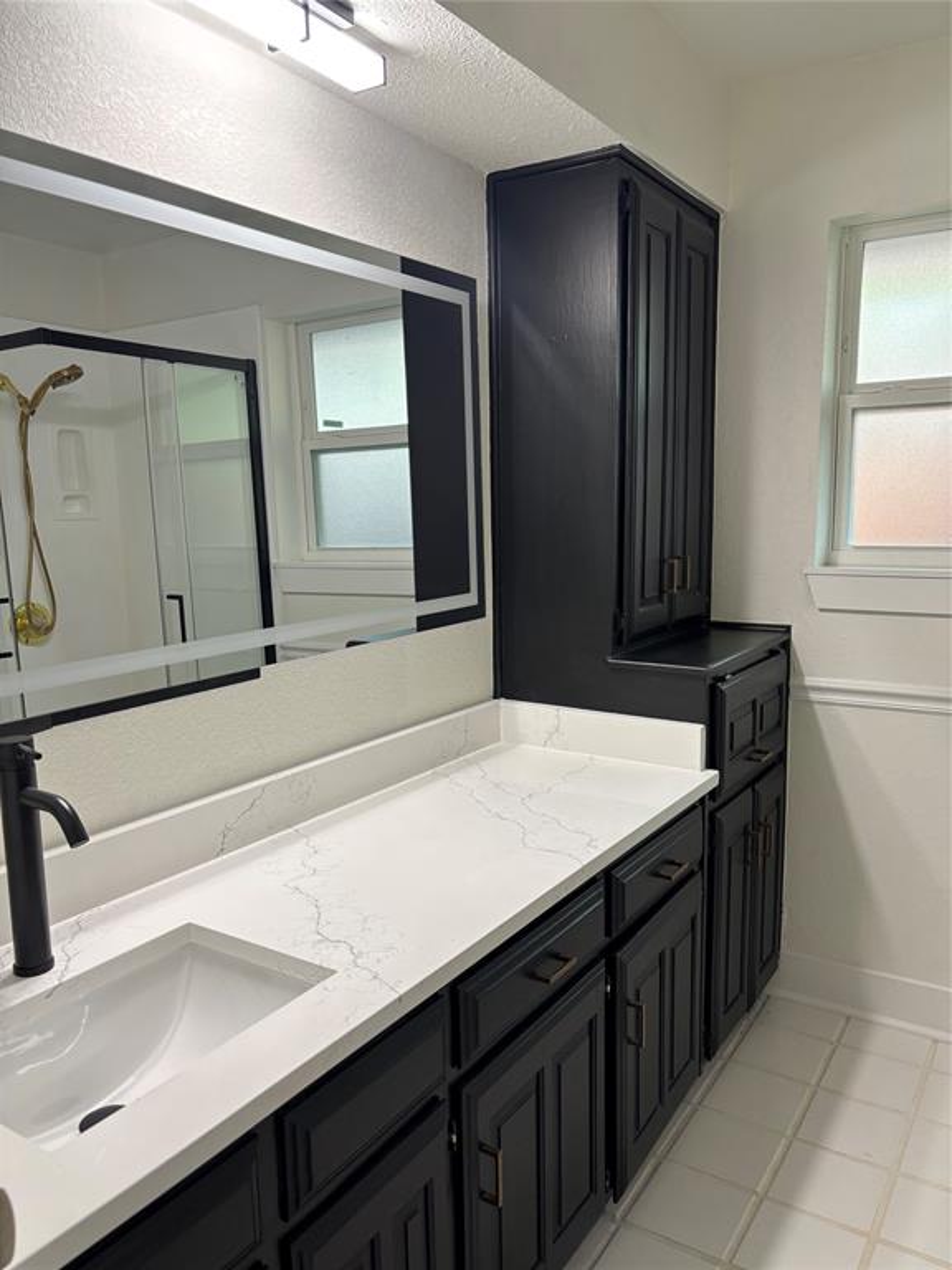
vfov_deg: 67.3
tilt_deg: -9.7
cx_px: 476
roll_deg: +0.3
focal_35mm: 26
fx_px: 953
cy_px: 635
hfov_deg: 53.1
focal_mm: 5.96
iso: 125
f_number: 1.6
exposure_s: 1/120
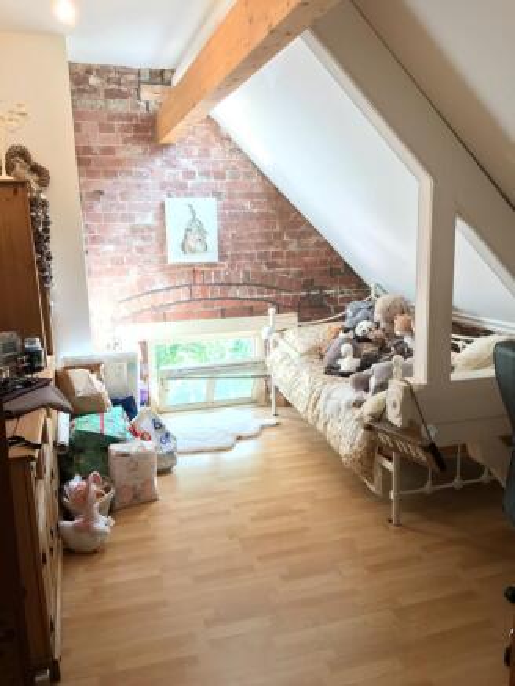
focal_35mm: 29
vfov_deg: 61.6
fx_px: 575
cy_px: 343
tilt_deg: -11.5
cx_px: 258
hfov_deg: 48.2
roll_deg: +0.7
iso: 80
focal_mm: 4.15
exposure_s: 1/33
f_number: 2.2
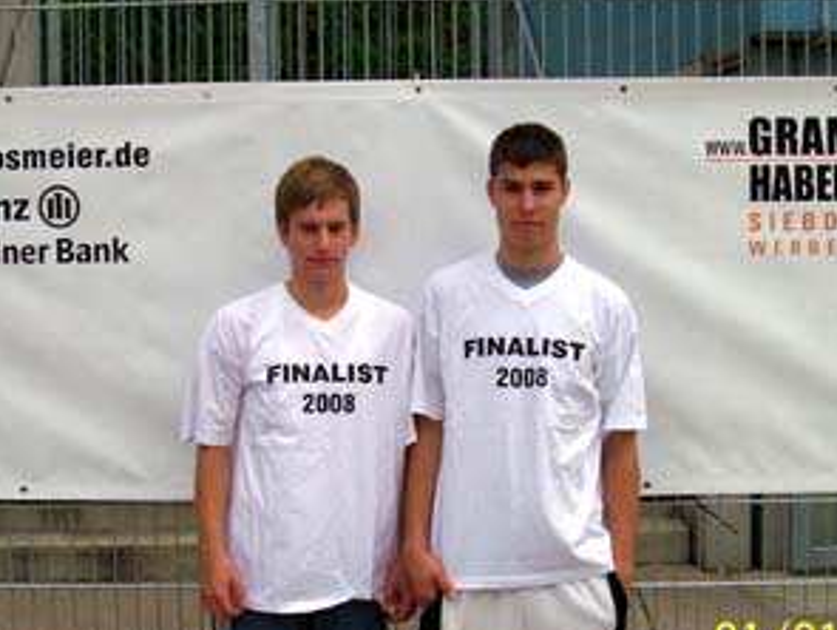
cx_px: 400
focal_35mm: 64
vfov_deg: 23.0
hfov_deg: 30.2
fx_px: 1549
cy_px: 289
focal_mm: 7
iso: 80
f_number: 5.6
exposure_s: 1/551
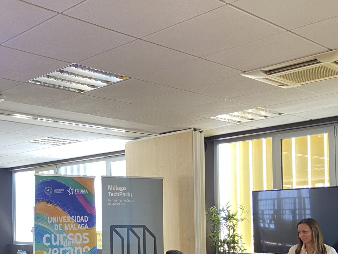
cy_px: 209
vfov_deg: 27.9
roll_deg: +0.5
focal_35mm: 51
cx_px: 68
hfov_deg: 36.2
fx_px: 498
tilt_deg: +0.8
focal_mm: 4.25
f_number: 1.8
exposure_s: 1/50
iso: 200
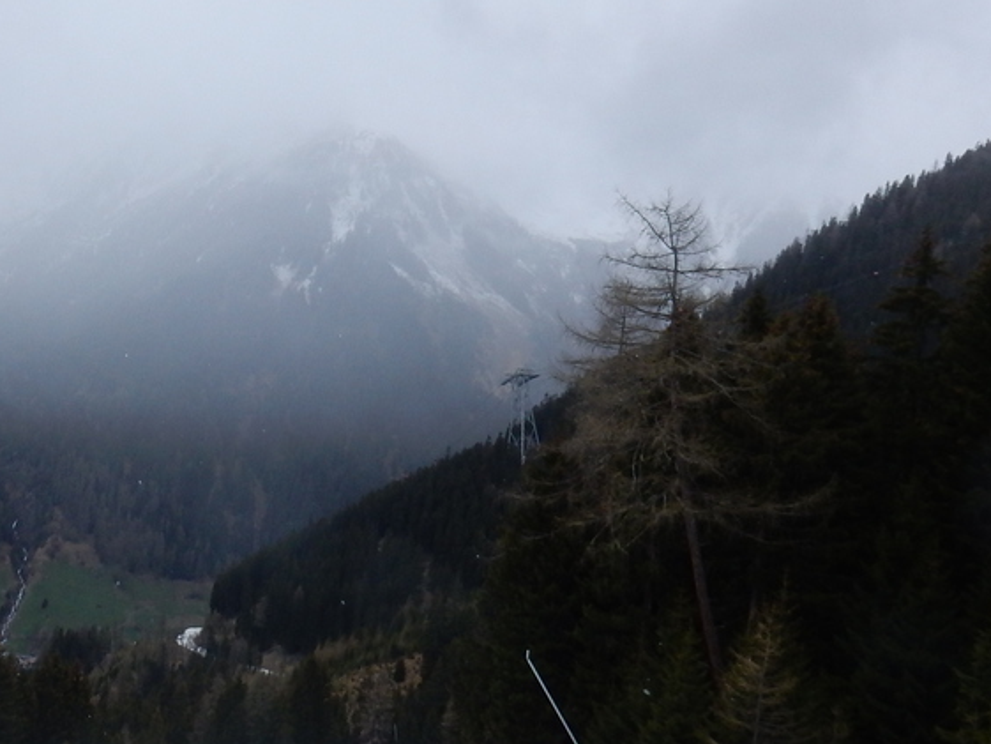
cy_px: 437
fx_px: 1632
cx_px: 69
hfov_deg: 31.9
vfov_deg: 25.6
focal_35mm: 57
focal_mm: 4.5
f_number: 3.7
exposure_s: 1/1600
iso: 125
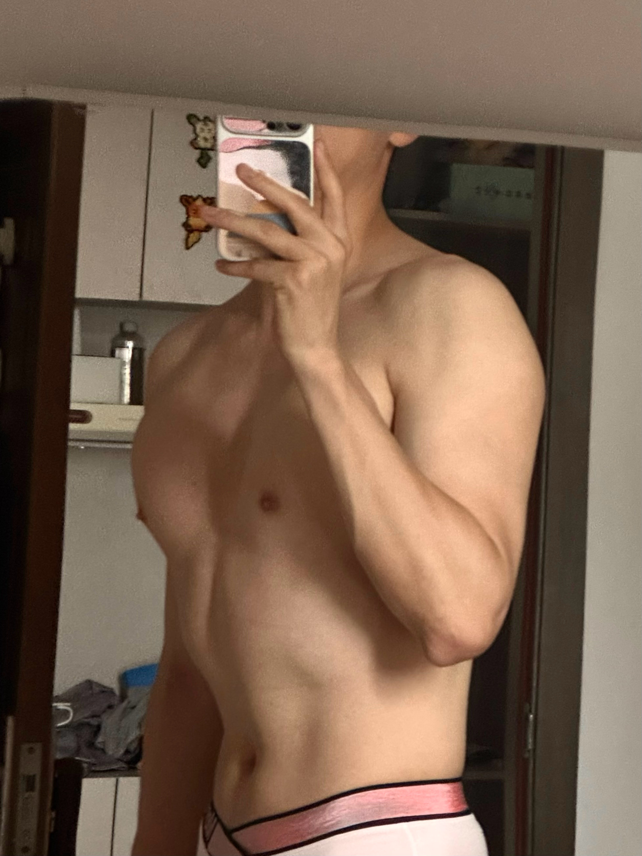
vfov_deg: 67.3
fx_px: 643
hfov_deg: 53.1
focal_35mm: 26
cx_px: 321
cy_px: 428
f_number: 1.5
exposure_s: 1/60
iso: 125
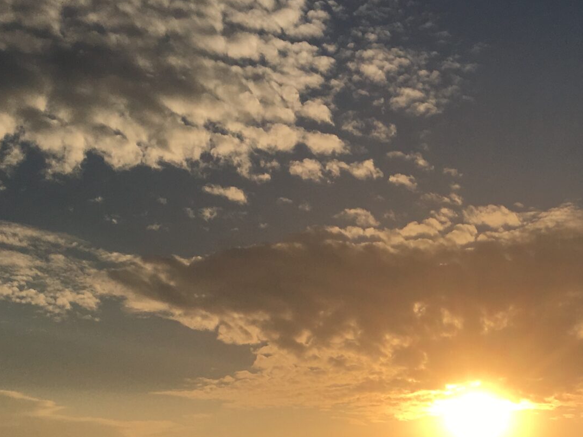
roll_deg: -1.4
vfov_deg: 20.5
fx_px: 1162
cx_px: 517
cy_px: 449
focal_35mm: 69
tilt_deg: +4.2
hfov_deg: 27.2
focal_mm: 4.15
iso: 25
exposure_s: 1/5917
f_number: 2.2
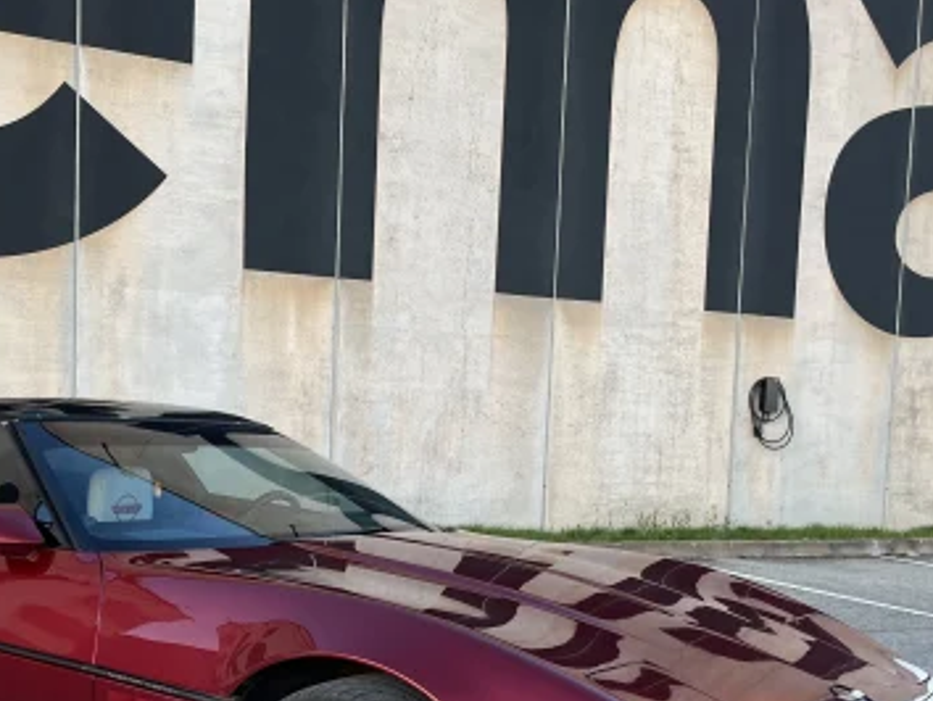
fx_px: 1268
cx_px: 343
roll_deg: -2.4
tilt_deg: -5.6
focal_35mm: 47
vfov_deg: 30.3
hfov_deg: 40.1
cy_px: 543
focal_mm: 5.1
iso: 64
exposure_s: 1/122
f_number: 1.6
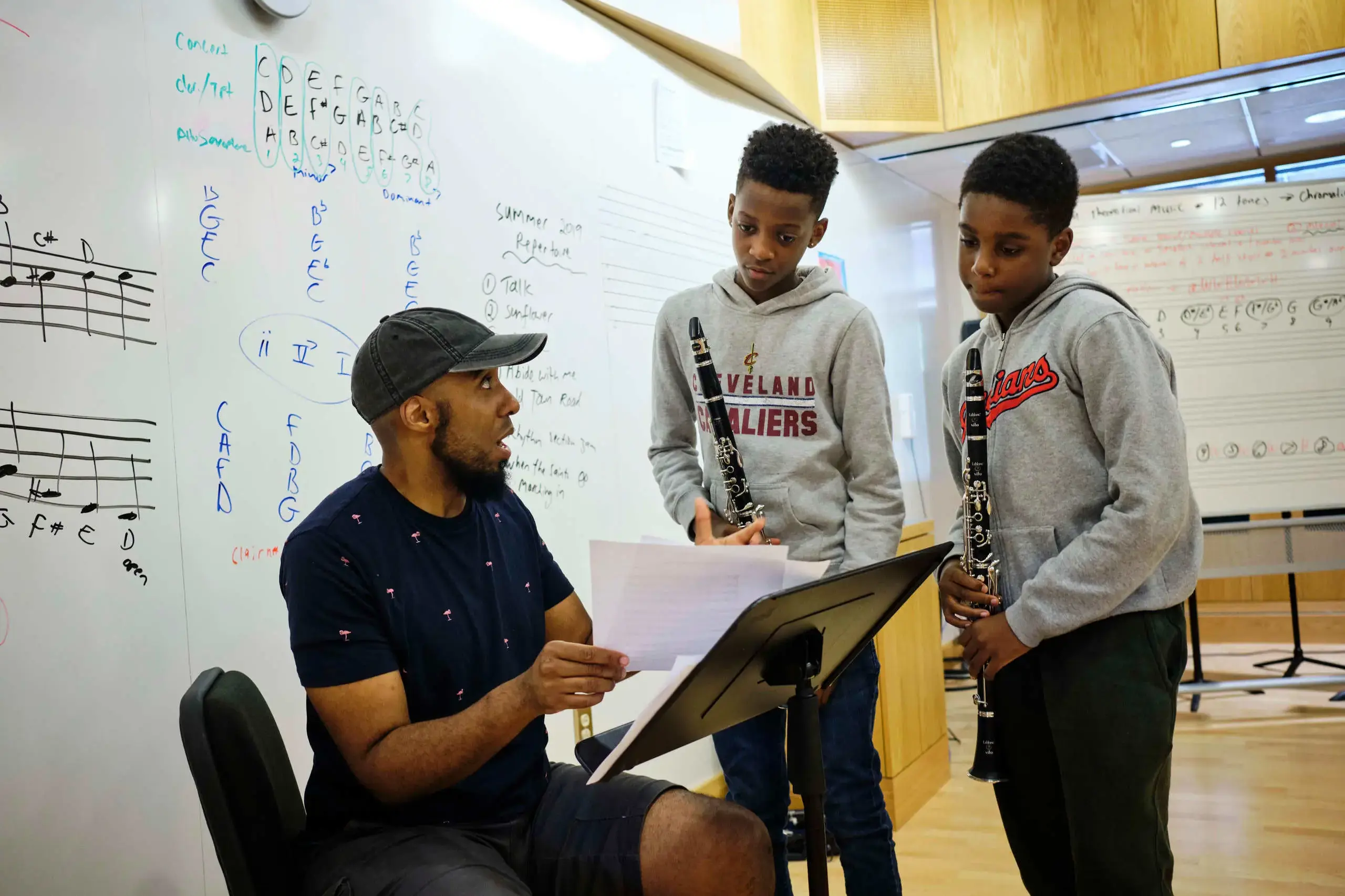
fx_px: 1307
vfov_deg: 37.8
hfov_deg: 54.4
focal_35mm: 35
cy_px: 448
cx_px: 672
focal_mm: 23
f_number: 2.8
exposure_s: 1/125
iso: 1600
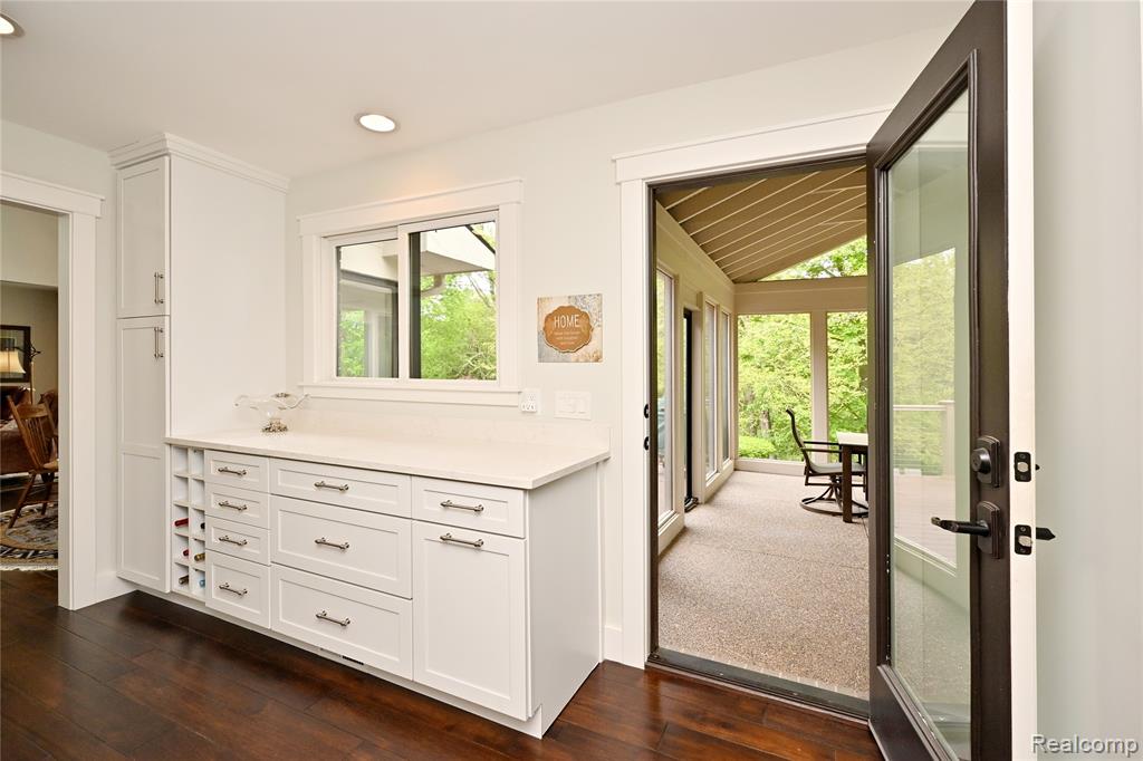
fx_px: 444
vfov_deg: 81.2
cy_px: 380
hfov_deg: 104.3
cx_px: 572
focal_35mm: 14
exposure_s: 1/60
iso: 640
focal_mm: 14
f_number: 11
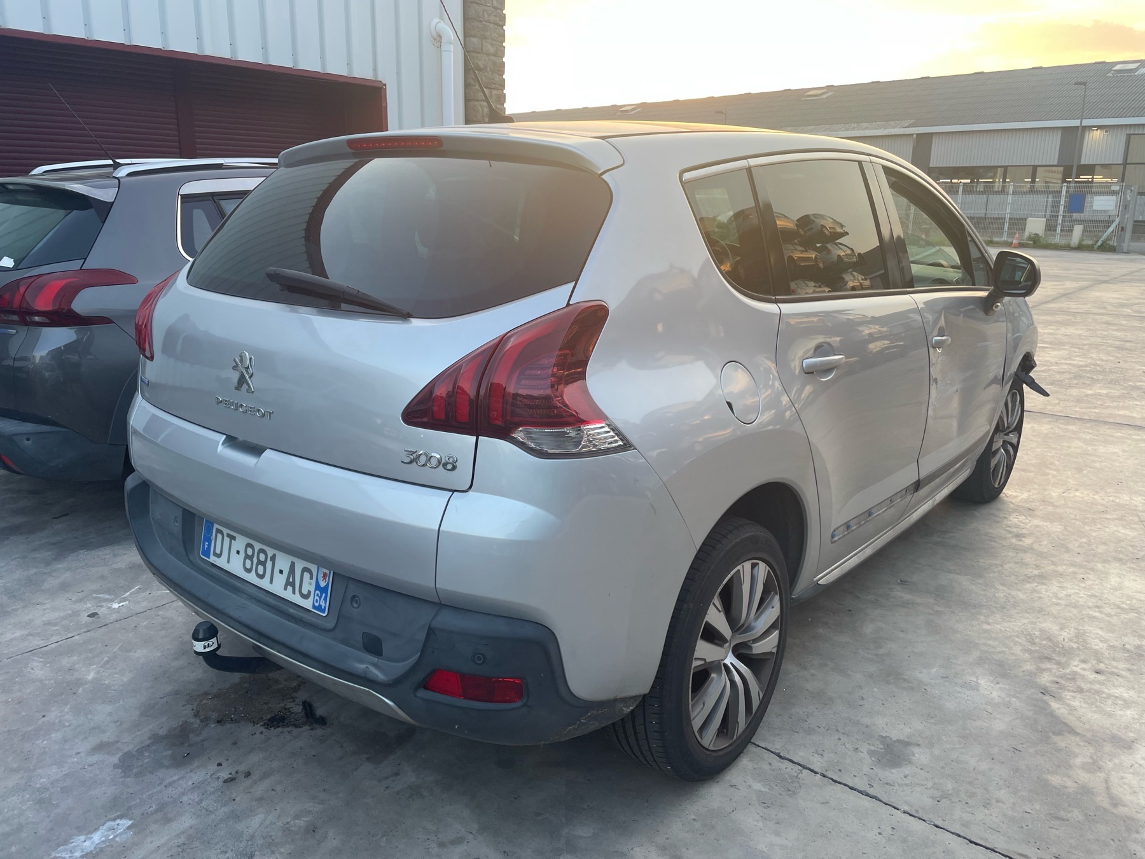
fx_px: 860
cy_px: 430
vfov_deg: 53.1
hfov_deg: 67.3
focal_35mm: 26
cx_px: 572
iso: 32
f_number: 1.6
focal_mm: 4.2
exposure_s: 1/144
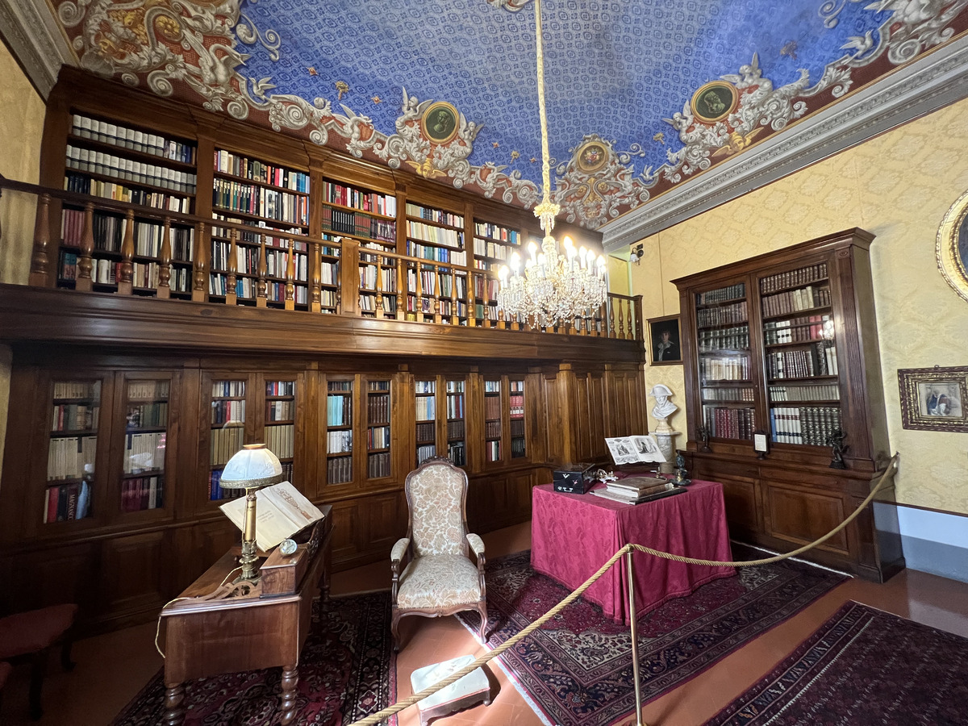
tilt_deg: +4.6
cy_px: 363
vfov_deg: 89.9
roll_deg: +1.5
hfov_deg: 106.2
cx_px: 484
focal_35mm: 13
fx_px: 364
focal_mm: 1.57
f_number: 1.8
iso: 640
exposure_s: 1/50
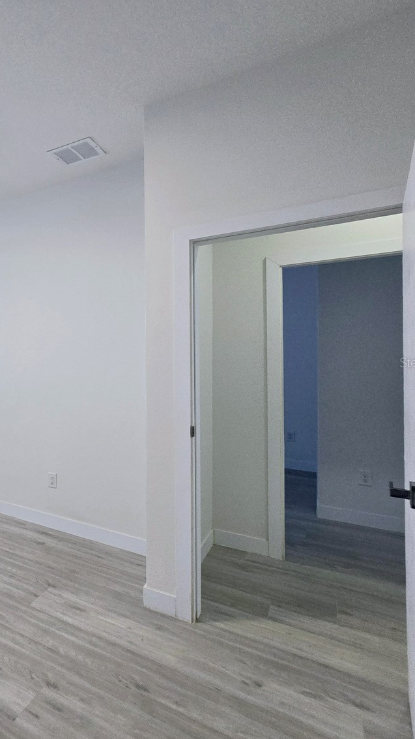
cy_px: 362
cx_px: -60
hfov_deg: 41.8
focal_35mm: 20
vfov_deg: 86.6
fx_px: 391
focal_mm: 2.2
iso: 80
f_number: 2.2
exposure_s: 1/120
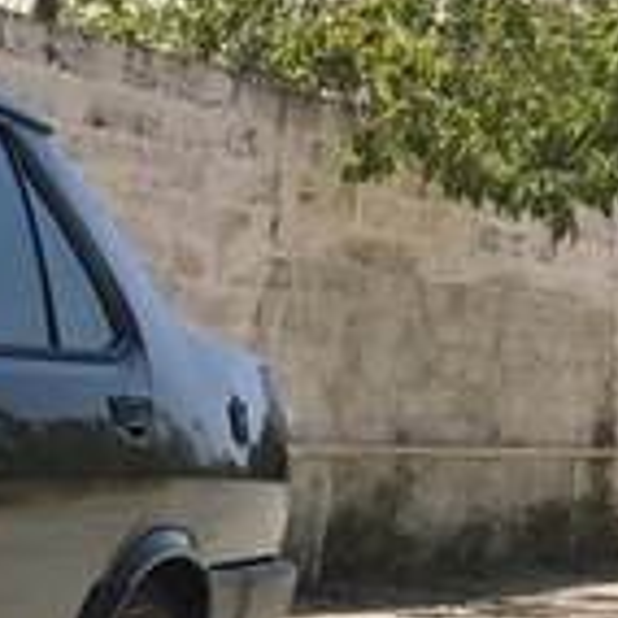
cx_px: -779
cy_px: 638
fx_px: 2404
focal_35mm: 119
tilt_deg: -6.2
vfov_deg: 14.4
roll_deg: -1.2
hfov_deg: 12.2
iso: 25
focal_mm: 4.15
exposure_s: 1/1202
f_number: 2.2
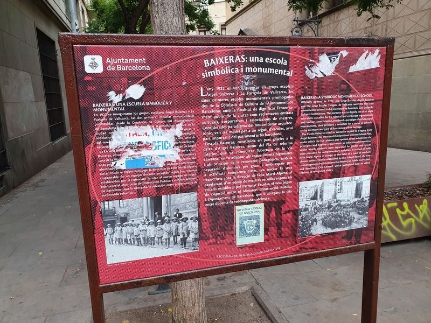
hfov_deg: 67.3
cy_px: 162
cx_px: 216
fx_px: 324
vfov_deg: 53.1
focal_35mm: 26
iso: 100
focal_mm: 4.32
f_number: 2.4
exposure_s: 1/100
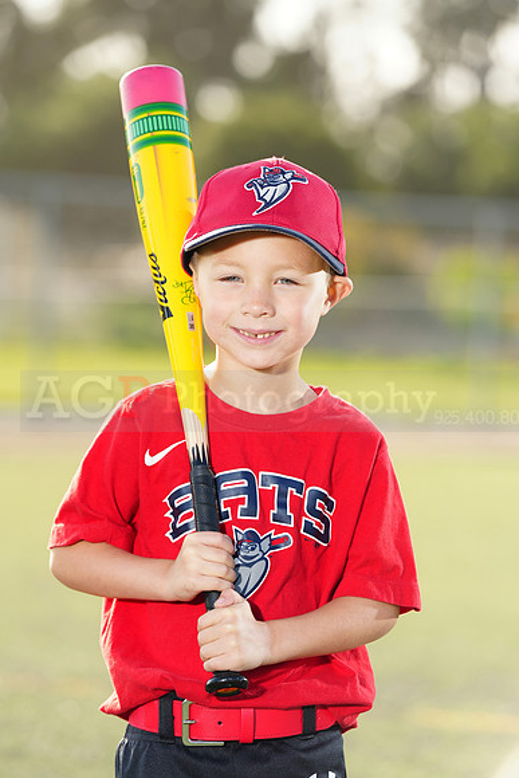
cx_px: 260
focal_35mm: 162
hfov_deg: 8.5
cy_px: 389
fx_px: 3501
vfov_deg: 12.7
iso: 100
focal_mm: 162
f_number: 4.5
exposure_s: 1/250
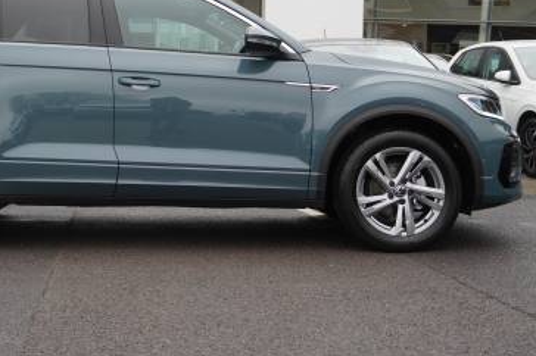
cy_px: 60
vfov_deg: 22.9
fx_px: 863
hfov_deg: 34.2
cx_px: 186
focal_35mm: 58
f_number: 4
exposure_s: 1/160
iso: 320
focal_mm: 22
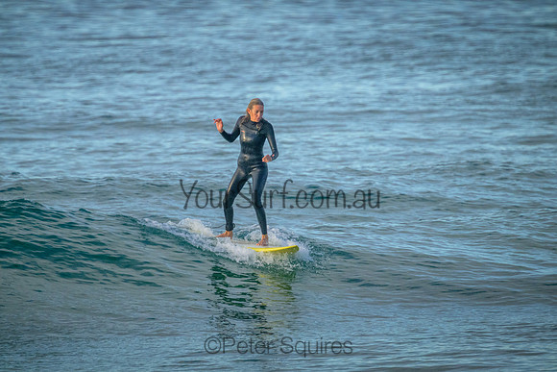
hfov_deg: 2.6
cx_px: 278
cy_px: 186
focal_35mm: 800
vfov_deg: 1.7
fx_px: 12380
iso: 3600
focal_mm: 800
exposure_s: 1/2000
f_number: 11
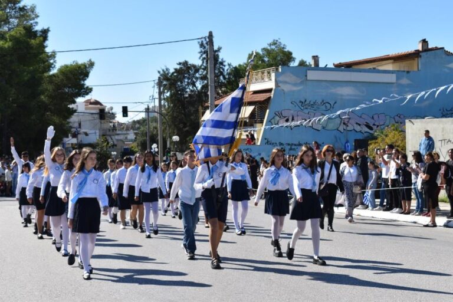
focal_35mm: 60
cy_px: 151
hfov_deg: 33.4
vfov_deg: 22.6
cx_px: 226
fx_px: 755
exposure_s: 1/250
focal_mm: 40
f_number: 8
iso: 100
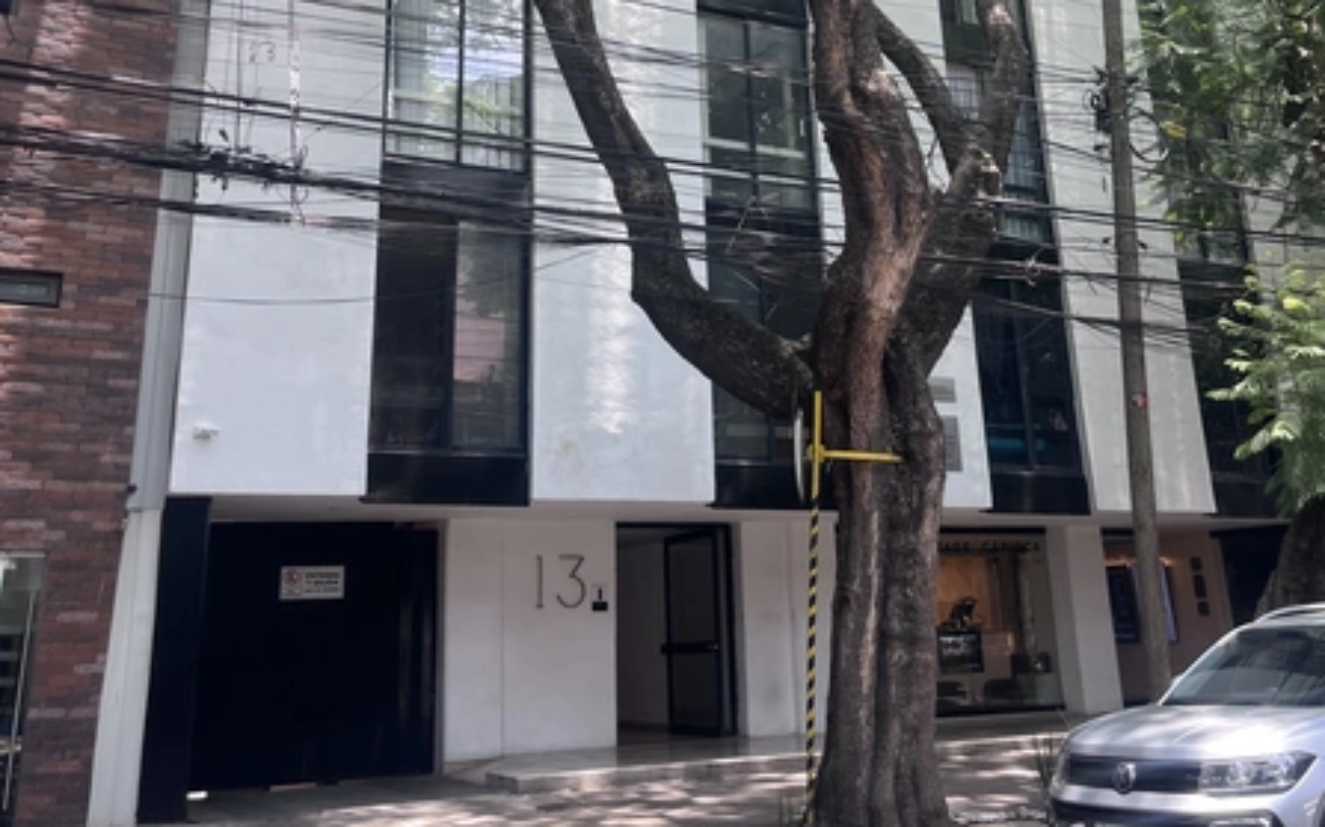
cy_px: 178
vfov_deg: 33.5
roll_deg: +2.3
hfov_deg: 52.8
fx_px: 1336
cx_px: 664
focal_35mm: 37
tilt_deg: +18.2
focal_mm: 5.1
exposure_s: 1/171
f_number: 1.6
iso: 50
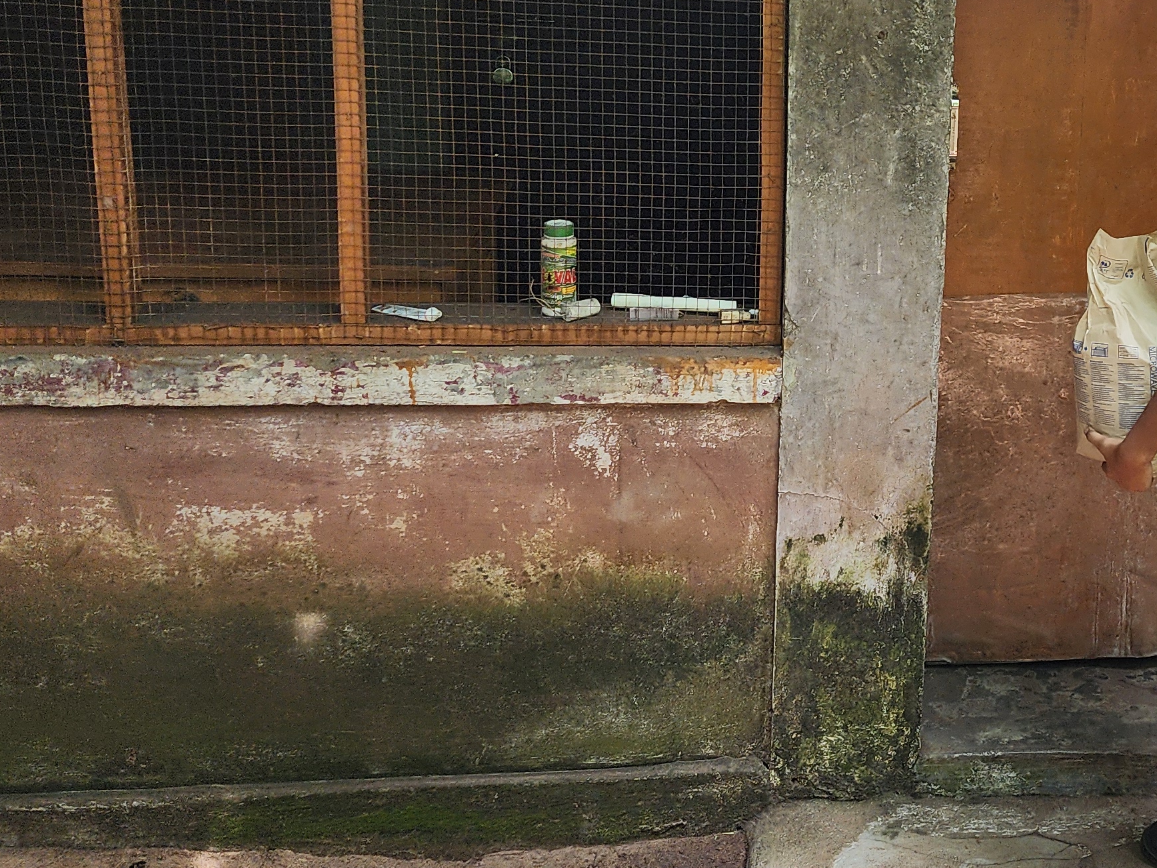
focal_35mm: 53
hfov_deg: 33.6
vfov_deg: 27.3
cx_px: 1108
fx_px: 1771
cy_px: 259
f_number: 1.8
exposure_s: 1/180
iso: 64
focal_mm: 6.4
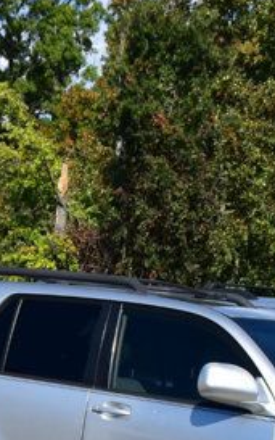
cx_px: -351
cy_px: 538
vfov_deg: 11.9
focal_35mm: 172
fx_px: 2059
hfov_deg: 7.2
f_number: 11
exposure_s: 1/500
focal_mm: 30
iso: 280
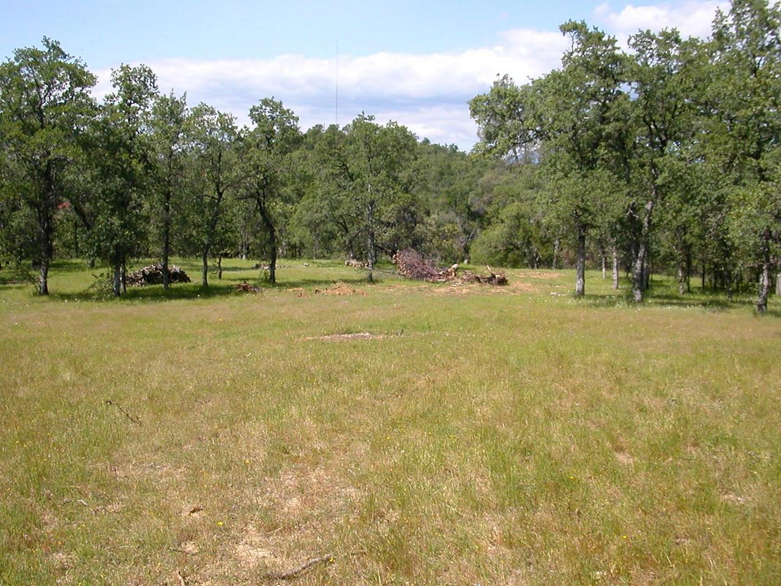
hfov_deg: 50.1
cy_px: 293
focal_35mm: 37
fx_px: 835
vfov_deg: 38.7
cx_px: 390
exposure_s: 1/479
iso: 100
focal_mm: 5.6
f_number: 4.5
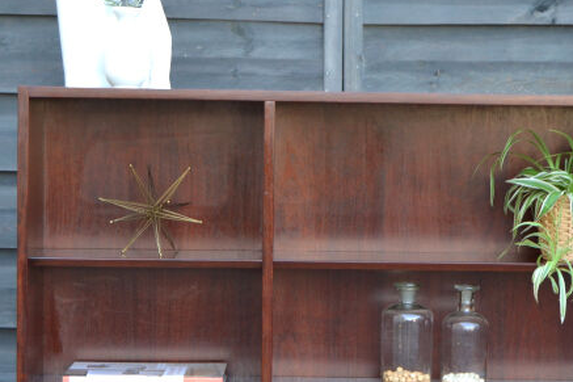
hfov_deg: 14.7
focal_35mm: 139
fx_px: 2212
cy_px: 285
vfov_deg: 9.8
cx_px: 349
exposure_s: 1/80
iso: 400
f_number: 5.3
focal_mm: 45
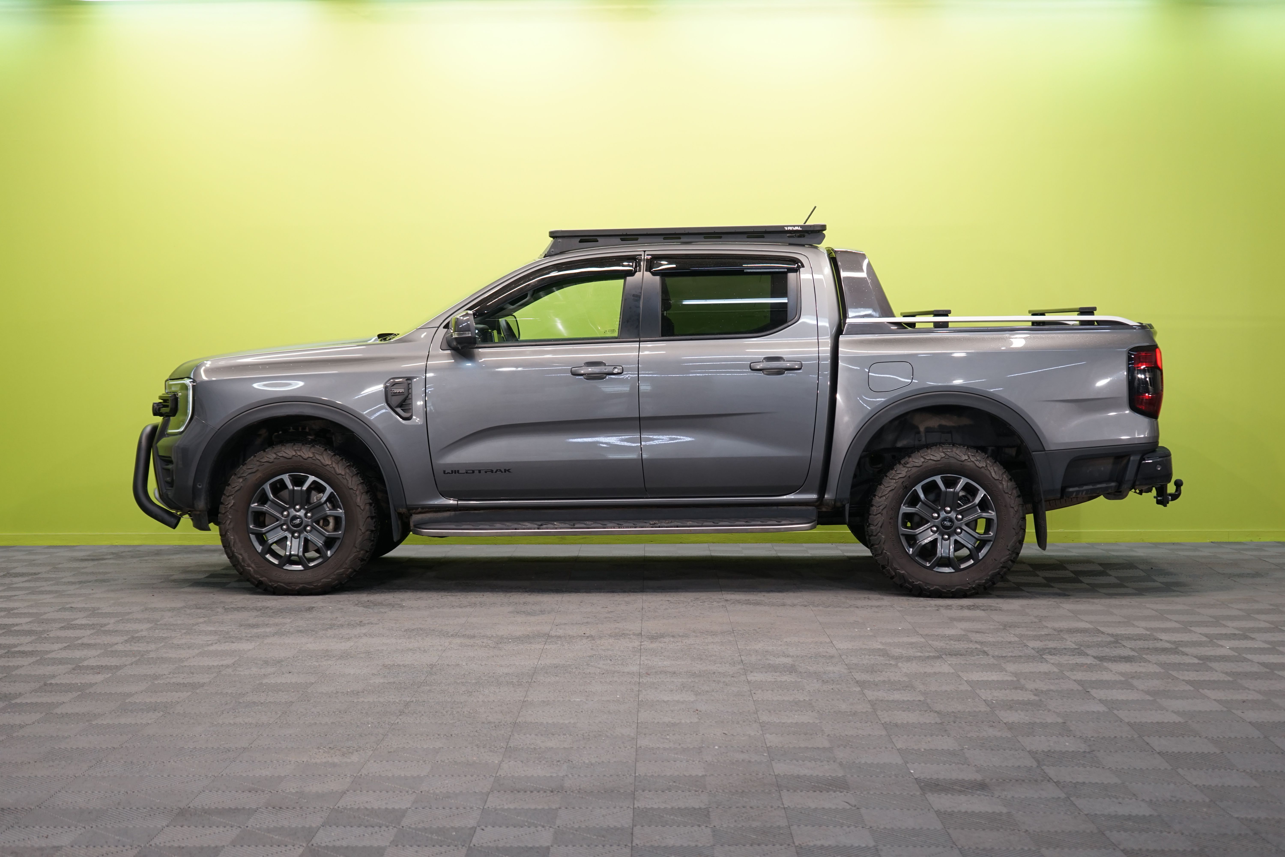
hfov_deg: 38.2
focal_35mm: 52
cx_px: 642
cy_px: 428
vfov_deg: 26.0
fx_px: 1856
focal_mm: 52
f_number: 5
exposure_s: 1/40
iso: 500
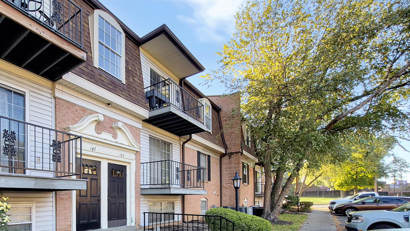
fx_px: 217
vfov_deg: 51.4
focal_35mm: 20
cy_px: 193
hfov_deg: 83.1
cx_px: 130
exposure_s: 1/287
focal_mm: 1.74
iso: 40
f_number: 2.2
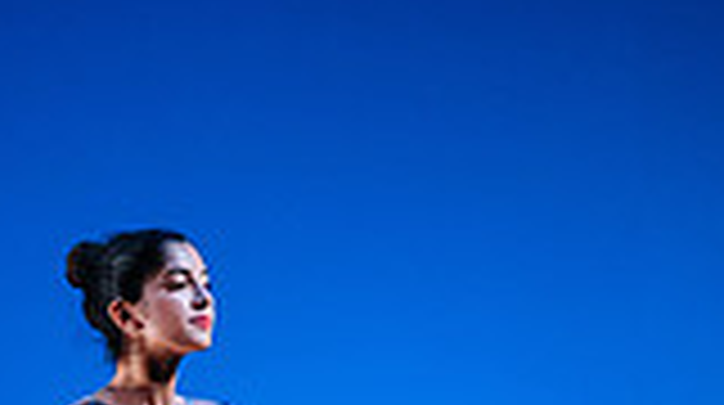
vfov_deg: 2.2
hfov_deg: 3.9
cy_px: 579
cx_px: 454
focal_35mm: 560
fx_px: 10735
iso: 1250
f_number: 2.8
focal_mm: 148
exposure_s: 1/500
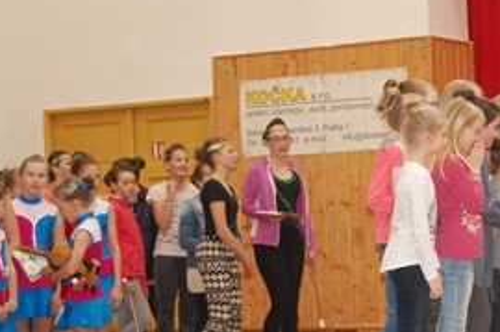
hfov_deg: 16.3
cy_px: 224
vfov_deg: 10.9
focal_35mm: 125
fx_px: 1732
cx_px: 419
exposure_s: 1/60
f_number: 5.3
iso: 1250
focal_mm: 45
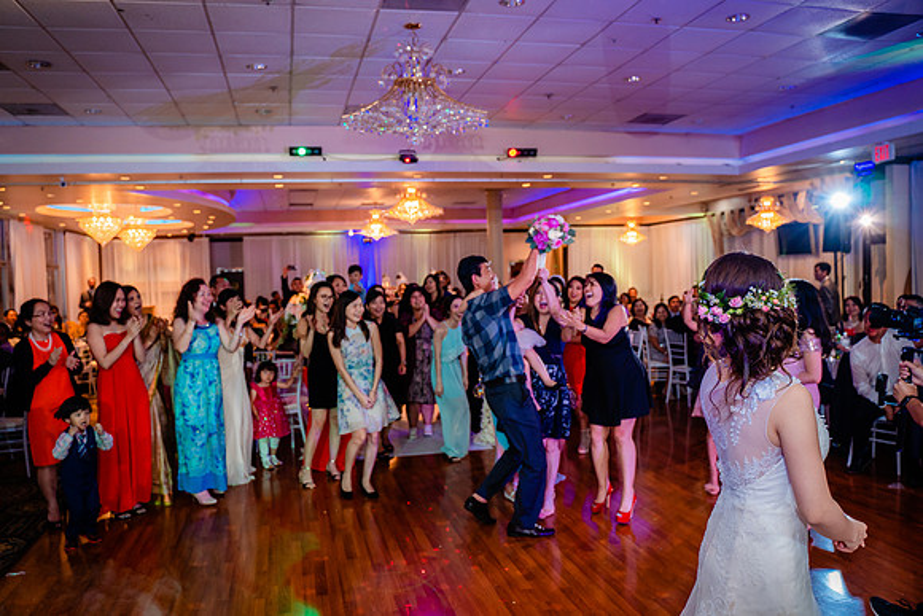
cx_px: 462
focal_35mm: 28
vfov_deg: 46.4
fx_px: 718
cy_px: 308
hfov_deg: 65.5
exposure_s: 1/160
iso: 1000
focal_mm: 28
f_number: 3.5
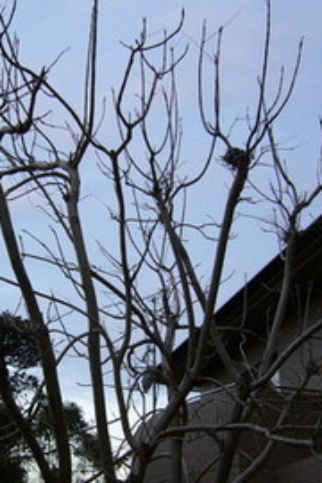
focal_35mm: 54
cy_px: 258
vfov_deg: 36.9
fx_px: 724
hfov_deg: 24.9
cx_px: 111
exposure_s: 1/50
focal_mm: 5.8
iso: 80
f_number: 2.8
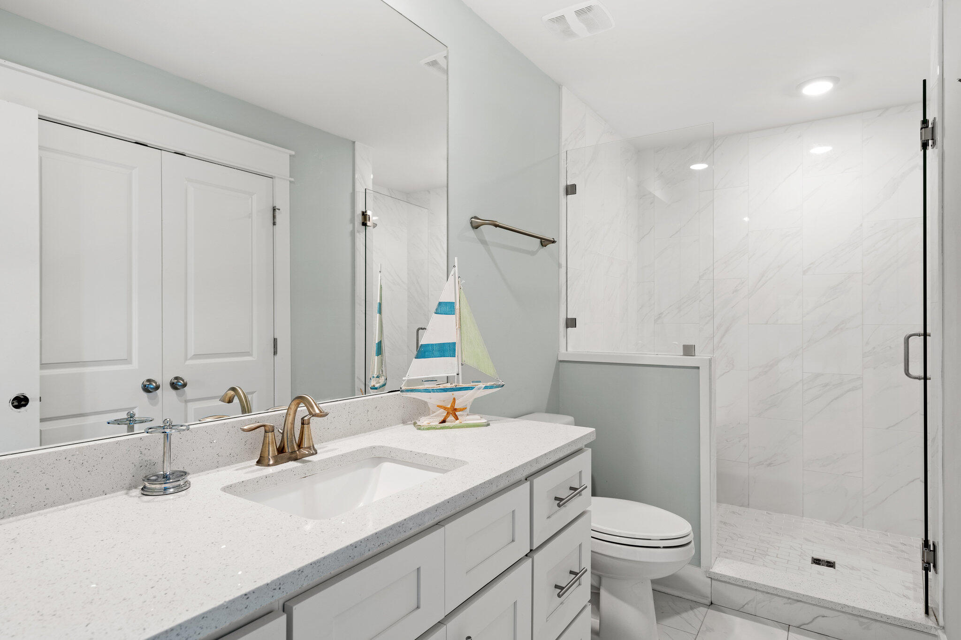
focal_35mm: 20
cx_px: 480
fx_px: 534
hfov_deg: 84.0
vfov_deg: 61.9
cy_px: 320
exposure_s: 1.3
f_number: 7.1
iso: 500
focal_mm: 20
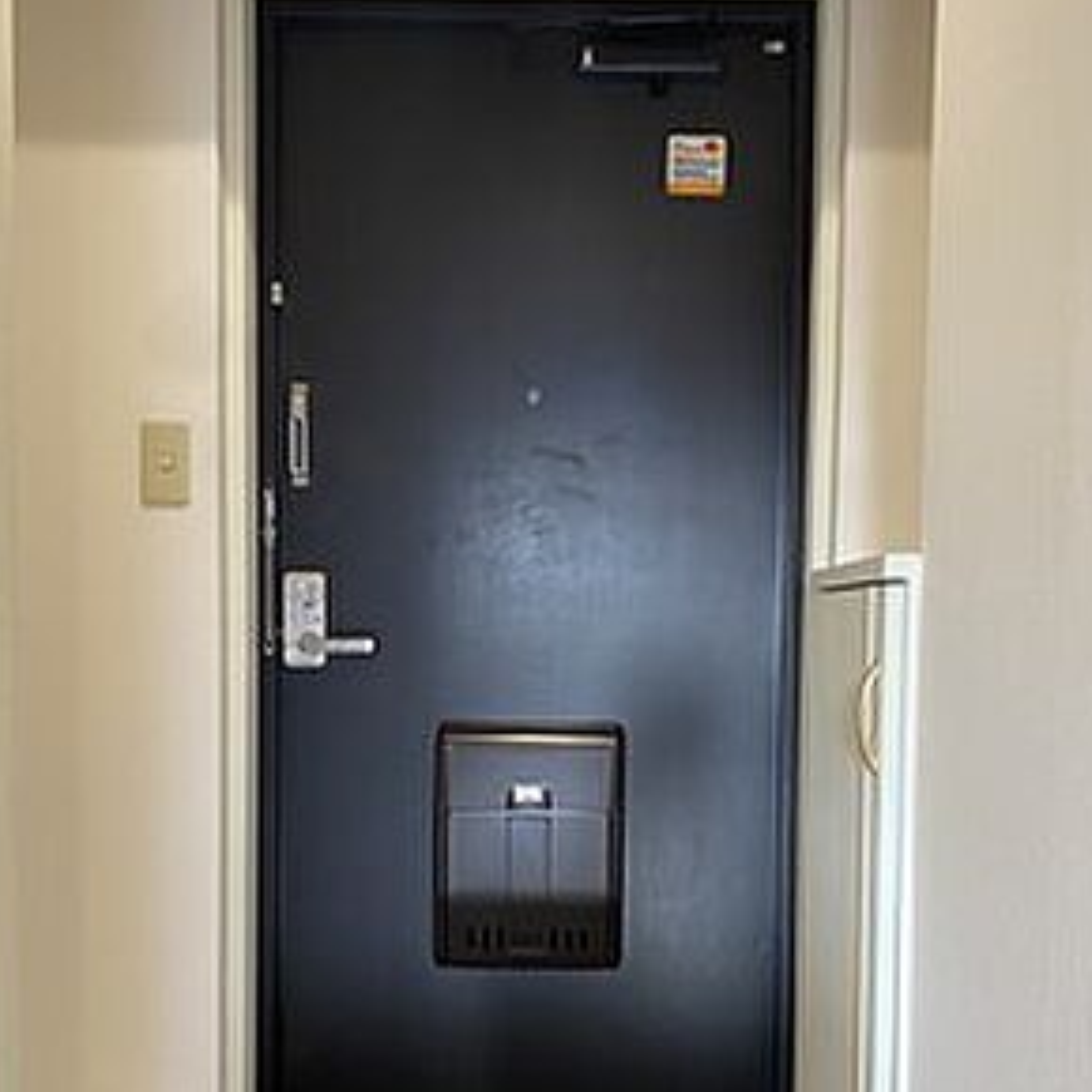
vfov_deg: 43.5
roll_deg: +0.6
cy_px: 685
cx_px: 587
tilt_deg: -2.6
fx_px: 1356
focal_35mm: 38
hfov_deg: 43.8
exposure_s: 1/60
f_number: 1.8
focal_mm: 4.25
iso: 160
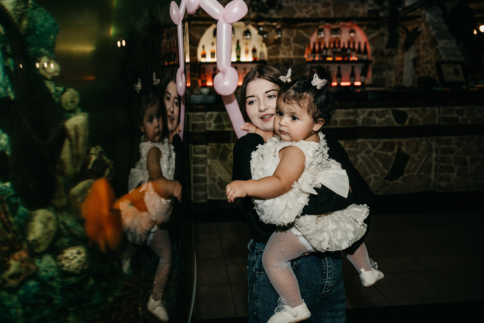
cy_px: 162
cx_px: 242
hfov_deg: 53.9
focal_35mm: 35
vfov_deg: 37.4
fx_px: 476
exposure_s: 1/160
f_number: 3.5
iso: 160
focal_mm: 34
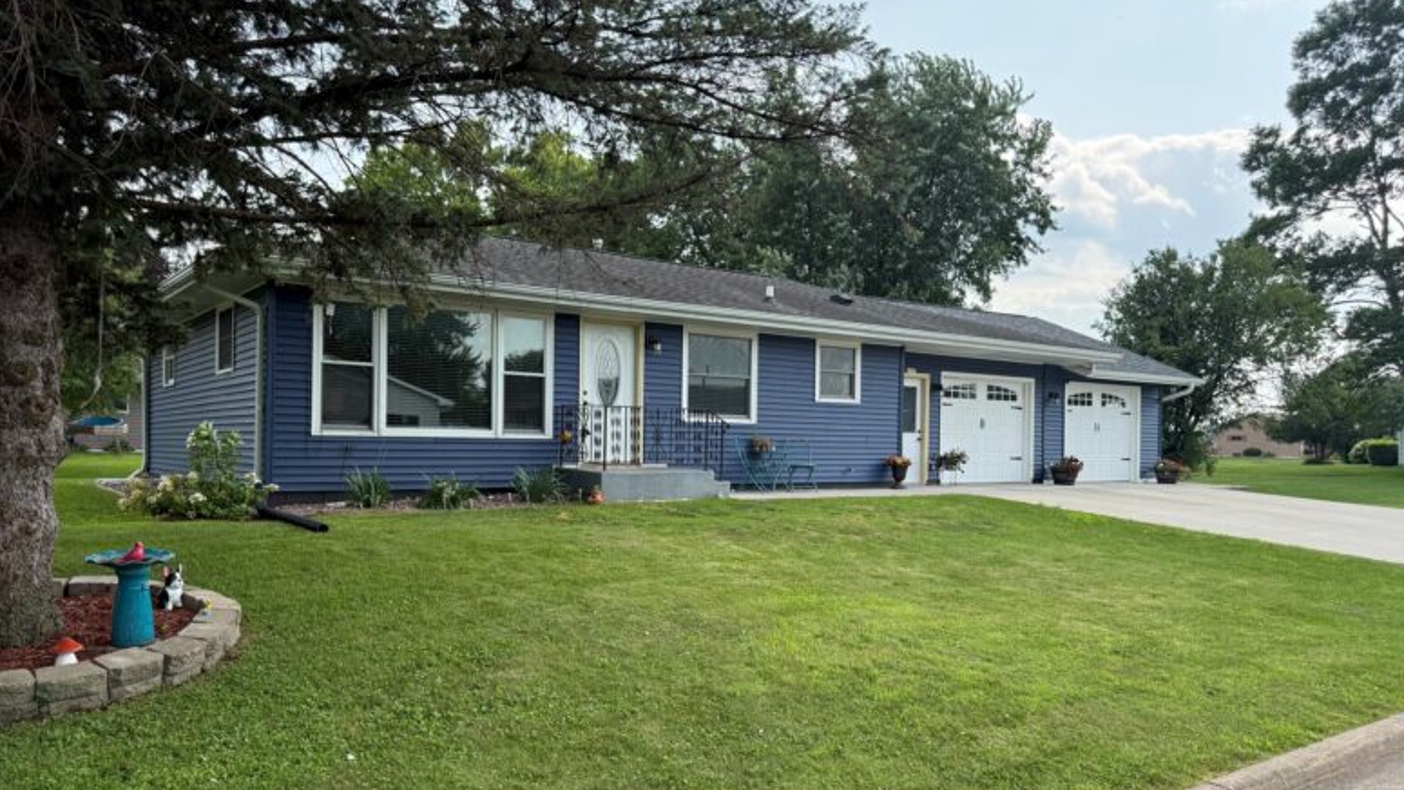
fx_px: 1005
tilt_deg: -0.1
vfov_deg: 42.8
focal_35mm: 27
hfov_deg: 69.8
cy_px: 444
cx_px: 721
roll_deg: -0.7
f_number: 1.78
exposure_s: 1/1812
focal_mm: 6.76
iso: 100
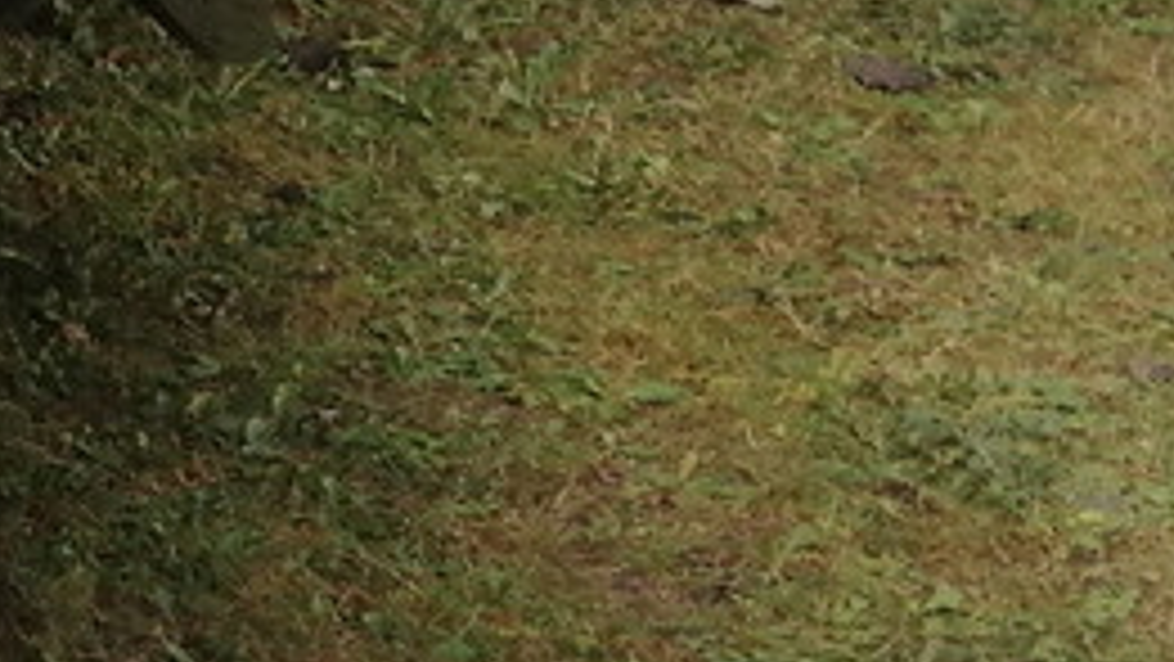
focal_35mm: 116
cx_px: -947
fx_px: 3612
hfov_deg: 15.7
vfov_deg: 10.3
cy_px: -153
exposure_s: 1/576
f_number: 1.8
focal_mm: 3.46
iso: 50
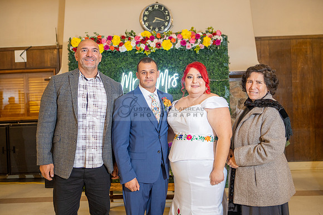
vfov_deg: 31.9
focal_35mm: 42
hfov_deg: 46.4
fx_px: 377
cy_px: 108
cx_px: 162
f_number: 2.8
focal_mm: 42
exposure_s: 1/125
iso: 1000
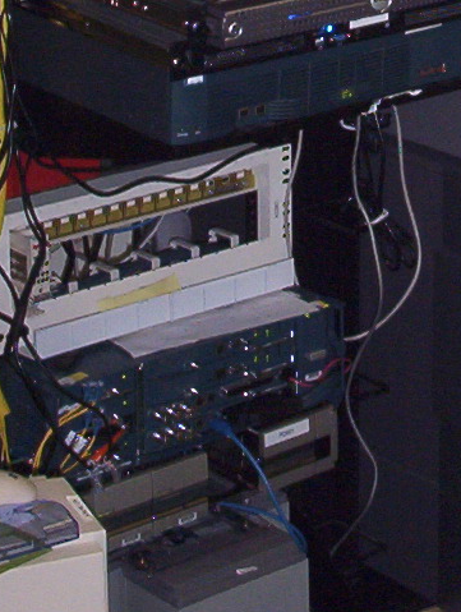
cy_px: -133
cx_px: 441
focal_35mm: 133
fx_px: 2354
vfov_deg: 14.3
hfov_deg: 11.1
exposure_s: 1/30
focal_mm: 6
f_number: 4.5
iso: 140
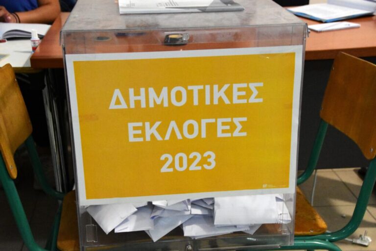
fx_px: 595
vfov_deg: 23.8
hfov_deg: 35.1
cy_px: 126
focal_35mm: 57
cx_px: 188
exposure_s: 1/160
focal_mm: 38
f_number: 6.3
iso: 8000
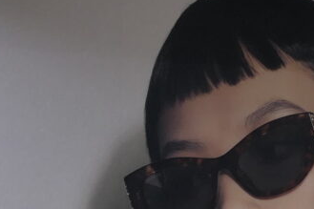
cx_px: 402
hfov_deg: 14.1
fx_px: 1220
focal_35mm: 140
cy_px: 285
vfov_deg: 9.6
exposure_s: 1/125
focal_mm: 8.8
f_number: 1.4
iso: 125
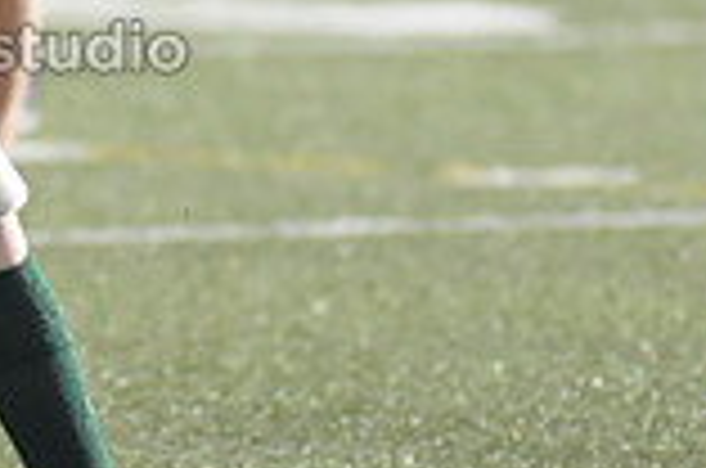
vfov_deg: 1.1
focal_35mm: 1221
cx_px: -297
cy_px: -115
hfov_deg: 1.7
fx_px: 23896
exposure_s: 1/5000
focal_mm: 220
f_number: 4
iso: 1600
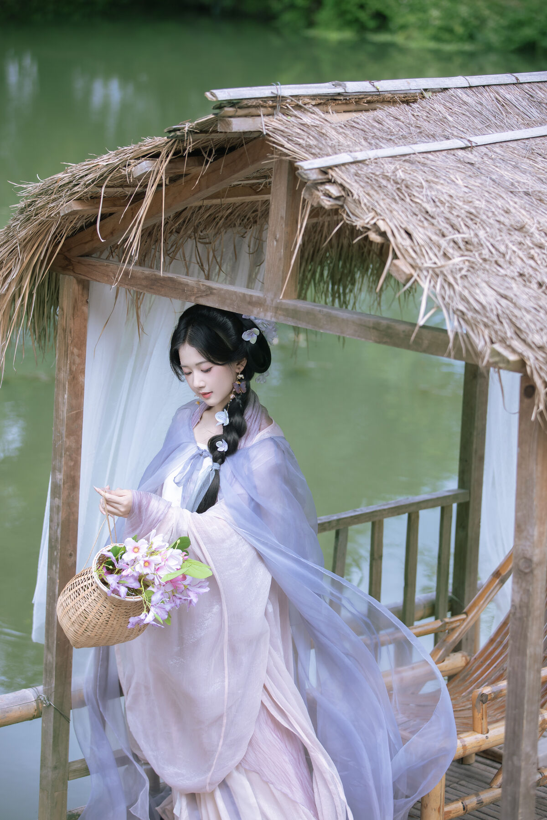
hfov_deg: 15.2
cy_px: 410
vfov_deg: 22.6
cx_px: 274
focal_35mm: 90
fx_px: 2051
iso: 100
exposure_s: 1/800
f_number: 2.8
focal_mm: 90
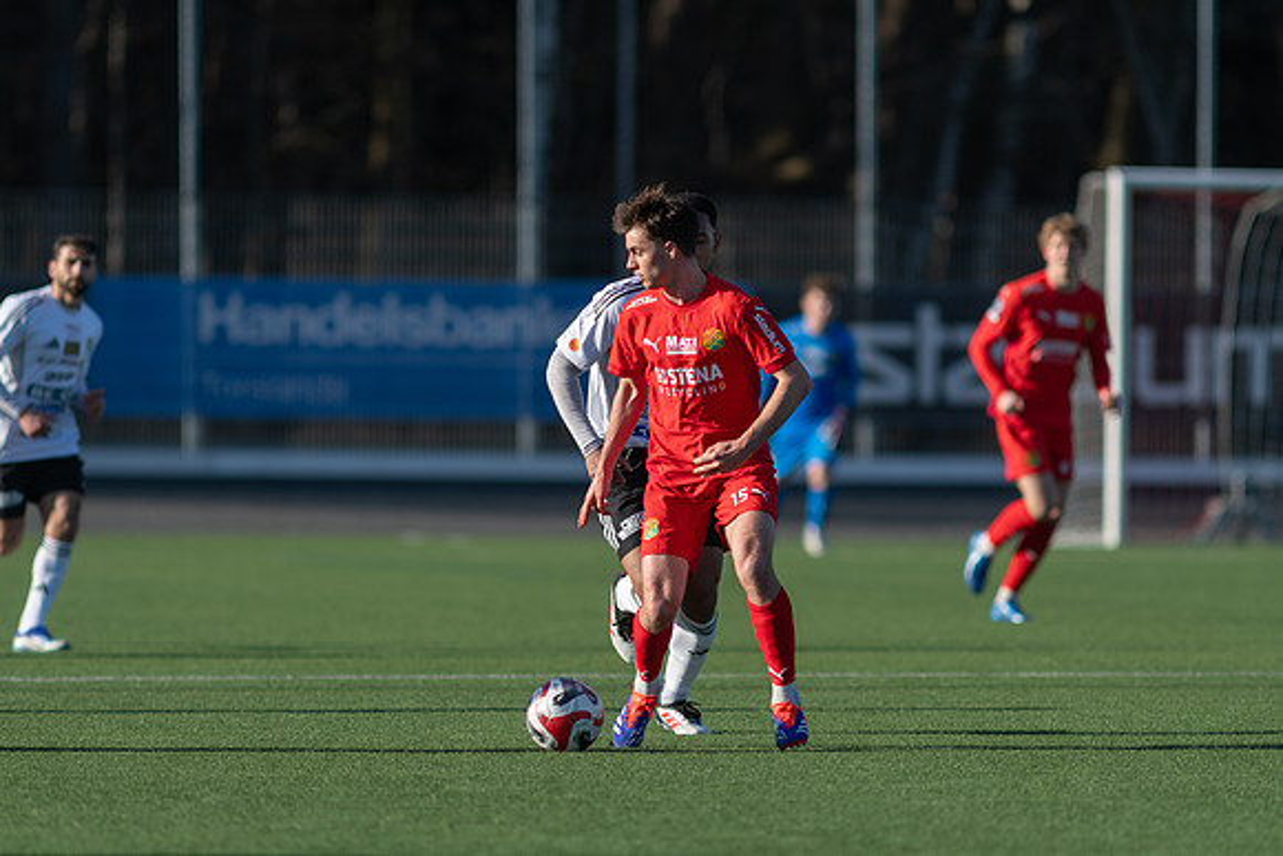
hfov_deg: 4.6
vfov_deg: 3.1
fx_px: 16041
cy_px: 428
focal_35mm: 450
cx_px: 642
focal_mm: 300
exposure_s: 1/1600
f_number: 3.2
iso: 100
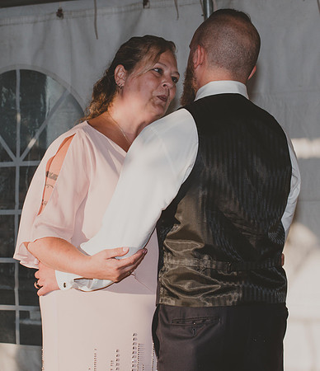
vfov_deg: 12.5
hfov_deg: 10.7
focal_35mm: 150
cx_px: 102
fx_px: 1700
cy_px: 177
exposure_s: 1/200
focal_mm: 70
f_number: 9
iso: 100
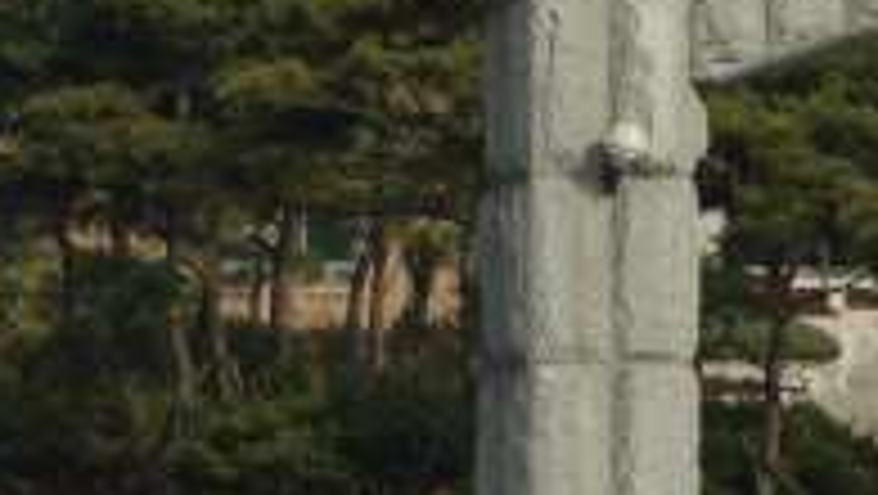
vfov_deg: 3.1
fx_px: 9202
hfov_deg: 5.5
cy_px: -281
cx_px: 734
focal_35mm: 395
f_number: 10
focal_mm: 70
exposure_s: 1/400
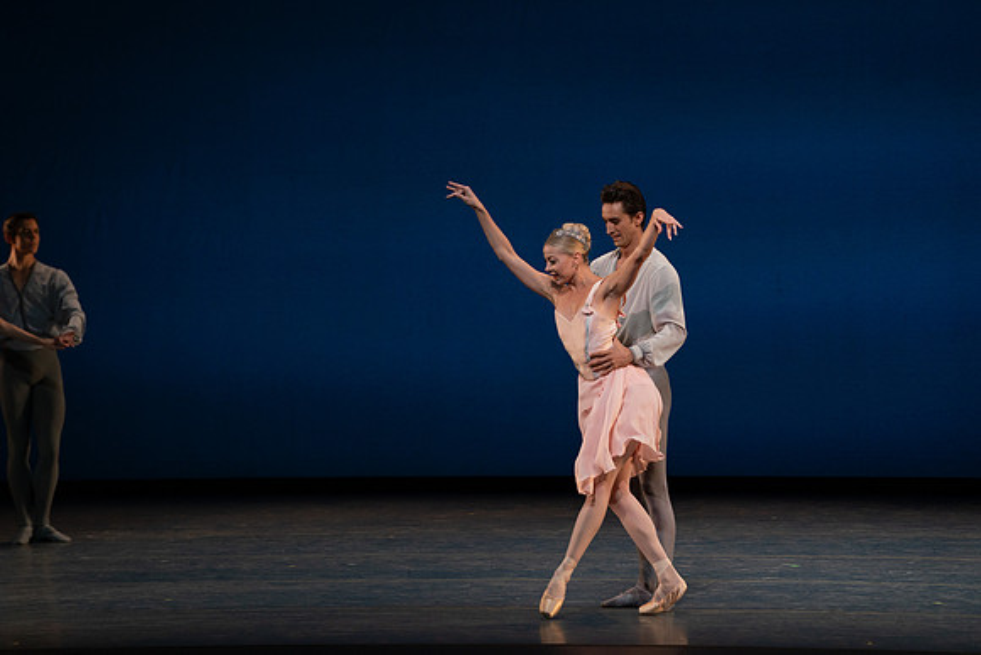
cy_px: 328
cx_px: 490
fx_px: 5451
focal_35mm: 200
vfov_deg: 6.9
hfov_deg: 10.3
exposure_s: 1/500
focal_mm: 200
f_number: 8
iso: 3200
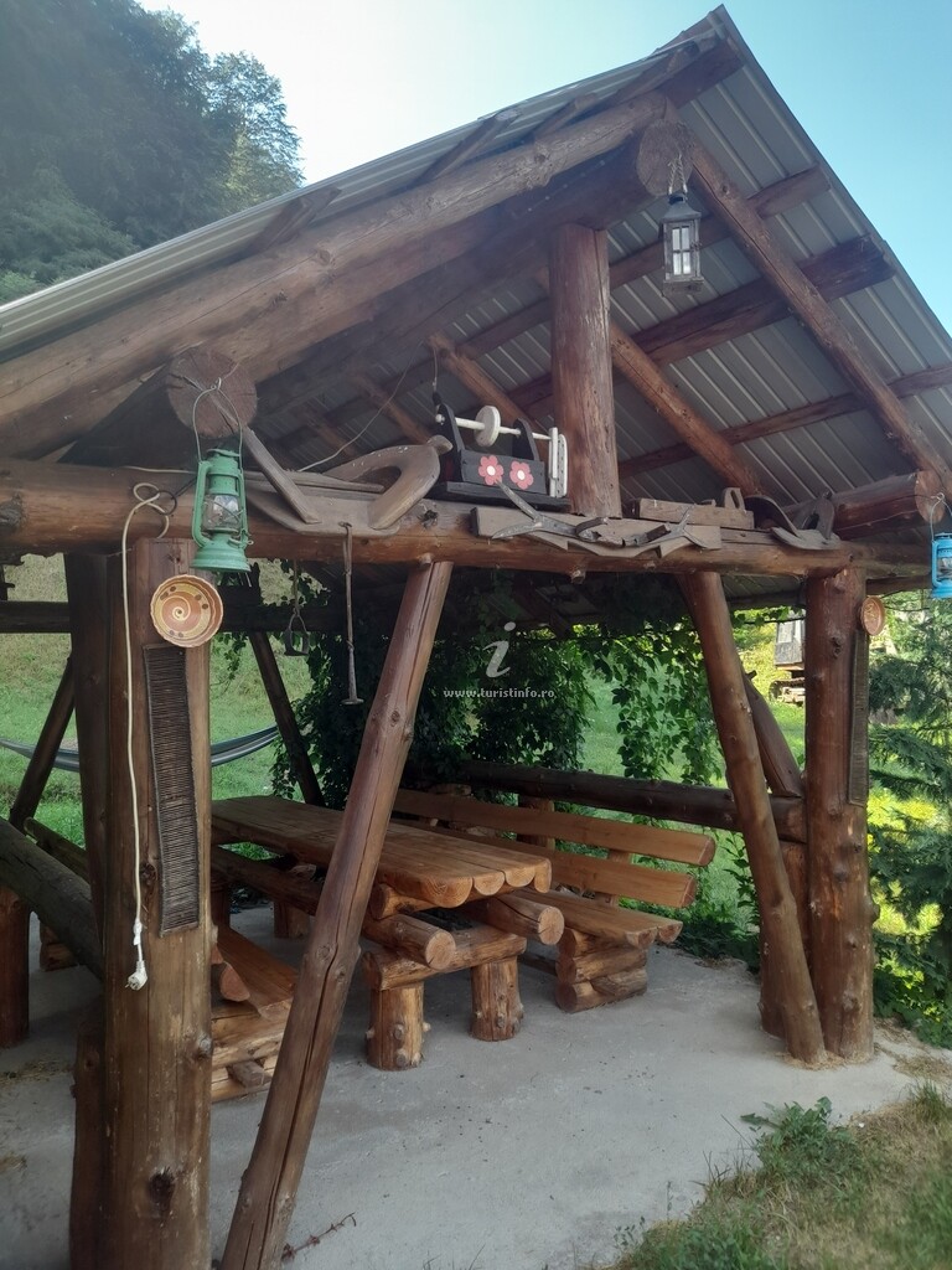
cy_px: 635
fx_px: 917
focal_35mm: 25
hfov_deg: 54.9
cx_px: 476
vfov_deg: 69.4
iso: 25
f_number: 2
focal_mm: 4.6
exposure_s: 1/100
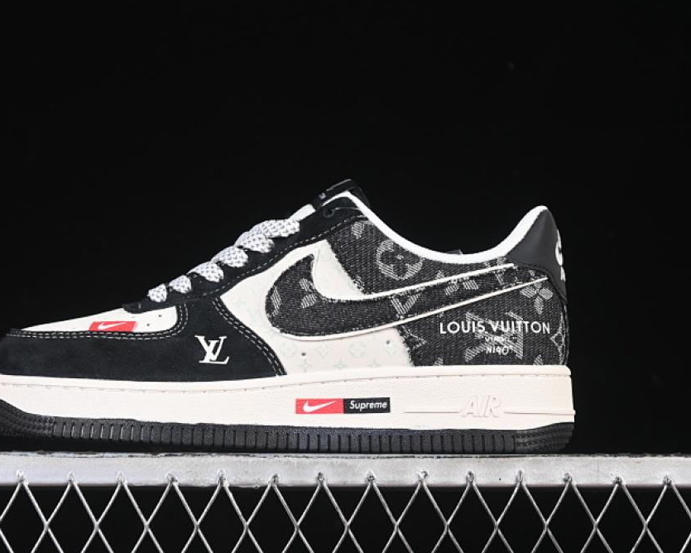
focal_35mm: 91
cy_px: 268
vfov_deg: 16.9
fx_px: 1861
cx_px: 284
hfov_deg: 21.0
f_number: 6.3
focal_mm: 50
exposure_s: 1/60
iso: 160
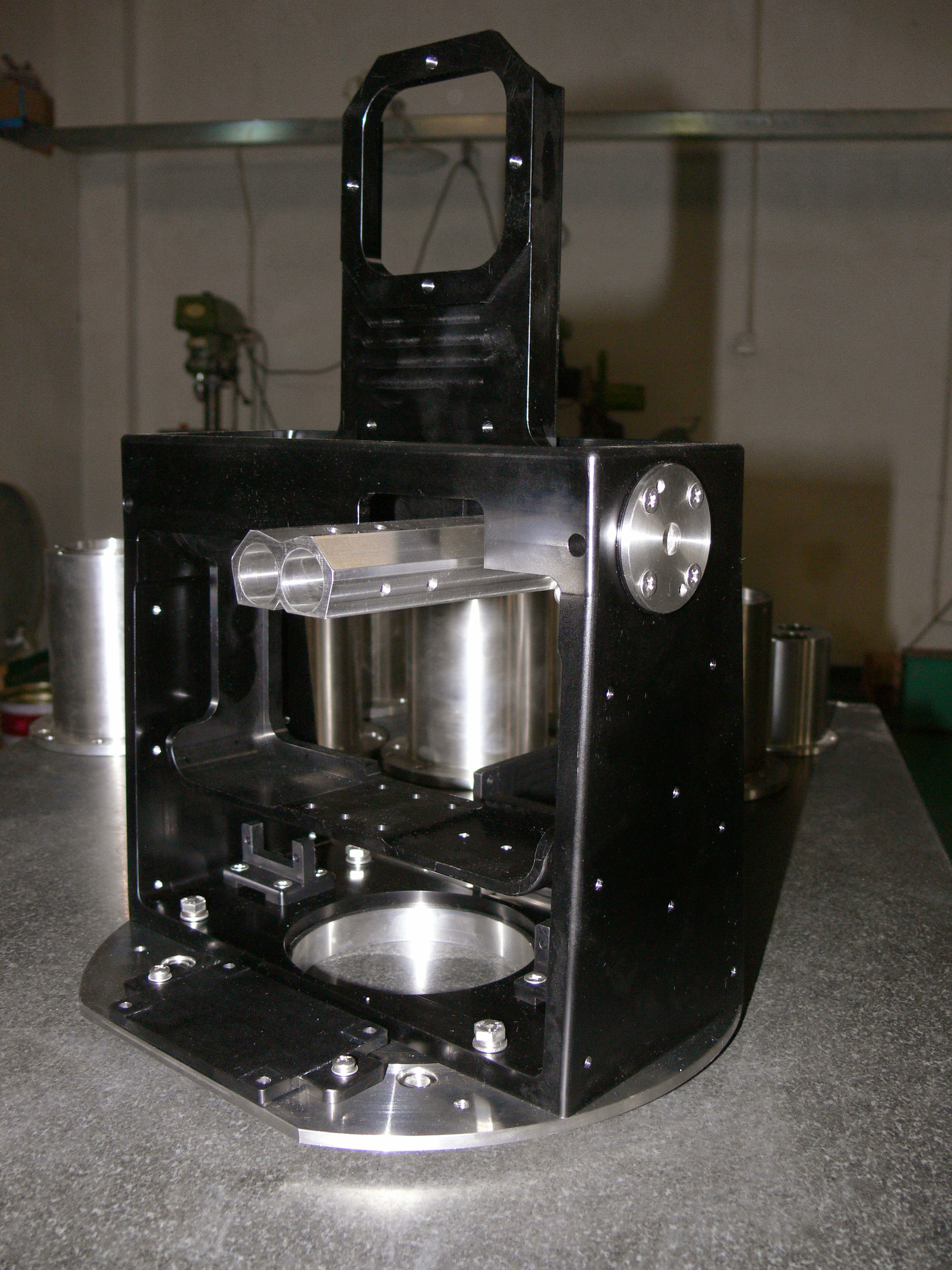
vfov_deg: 52.6
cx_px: 476
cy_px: 635
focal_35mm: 35
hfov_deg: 40.7
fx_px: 1283
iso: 100
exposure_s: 1/30
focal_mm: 7.4
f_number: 2.8
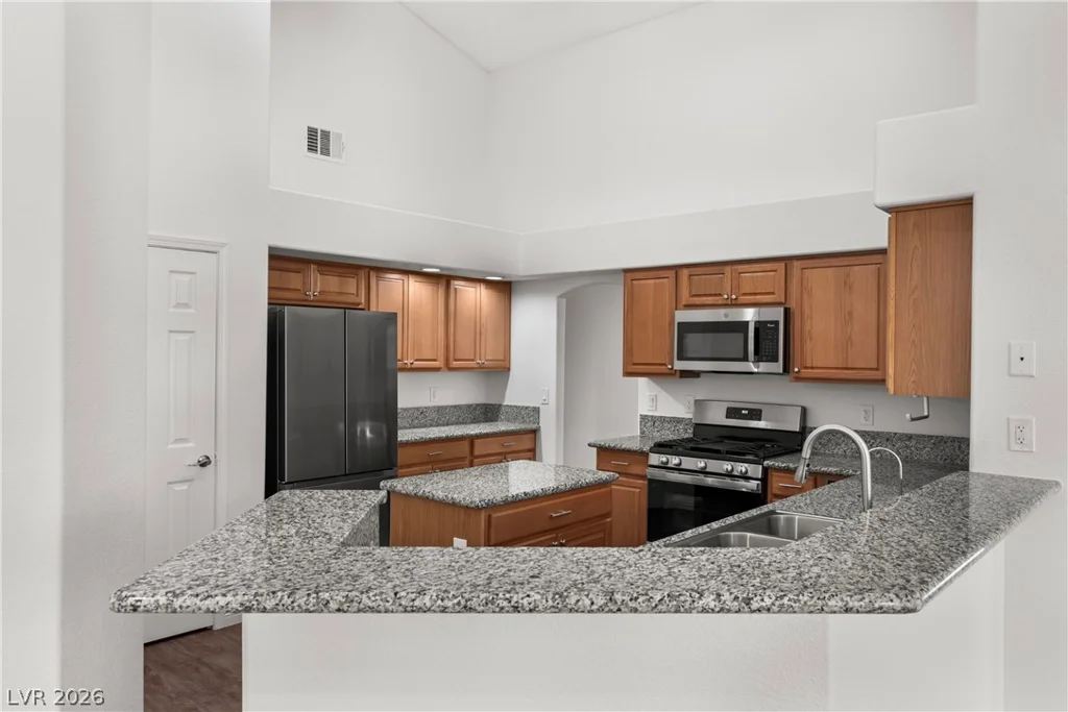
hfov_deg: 71.5
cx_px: 534
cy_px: 356
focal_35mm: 25
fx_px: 742
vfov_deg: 51.3
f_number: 8
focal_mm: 25
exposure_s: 1/6
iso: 400
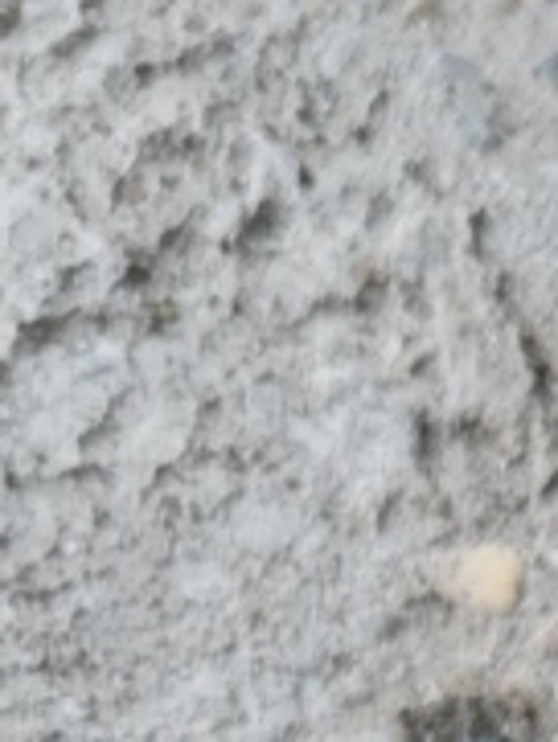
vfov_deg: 17.6
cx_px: 677
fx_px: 1975
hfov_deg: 15.5
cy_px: 1304
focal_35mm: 92
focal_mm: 5.4
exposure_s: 1/50
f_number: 1.8
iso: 250
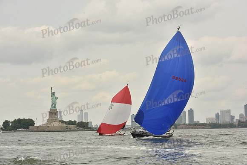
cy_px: 82
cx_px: 124
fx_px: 480
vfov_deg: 19.5
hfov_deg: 28.8
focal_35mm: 70
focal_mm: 70
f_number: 10
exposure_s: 1/640
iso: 250
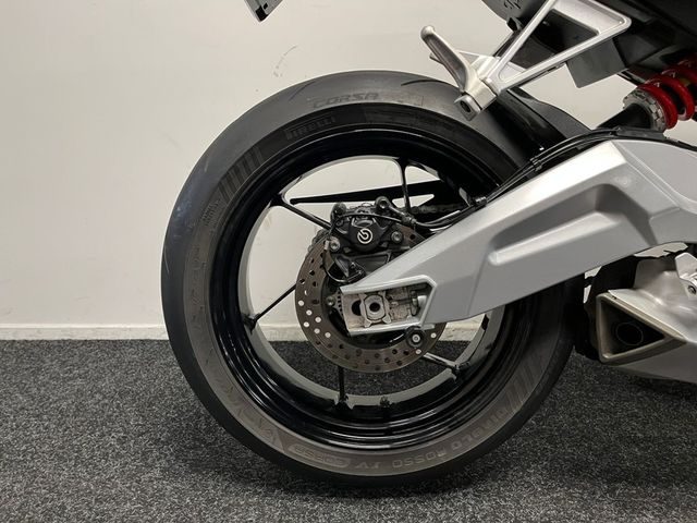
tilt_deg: -12.3
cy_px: 262
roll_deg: +0.5
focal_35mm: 26
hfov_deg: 67.3
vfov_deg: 53.1
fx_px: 524
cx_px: 348
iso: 160
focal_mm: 5.1
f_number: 1.6
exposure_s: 1/50
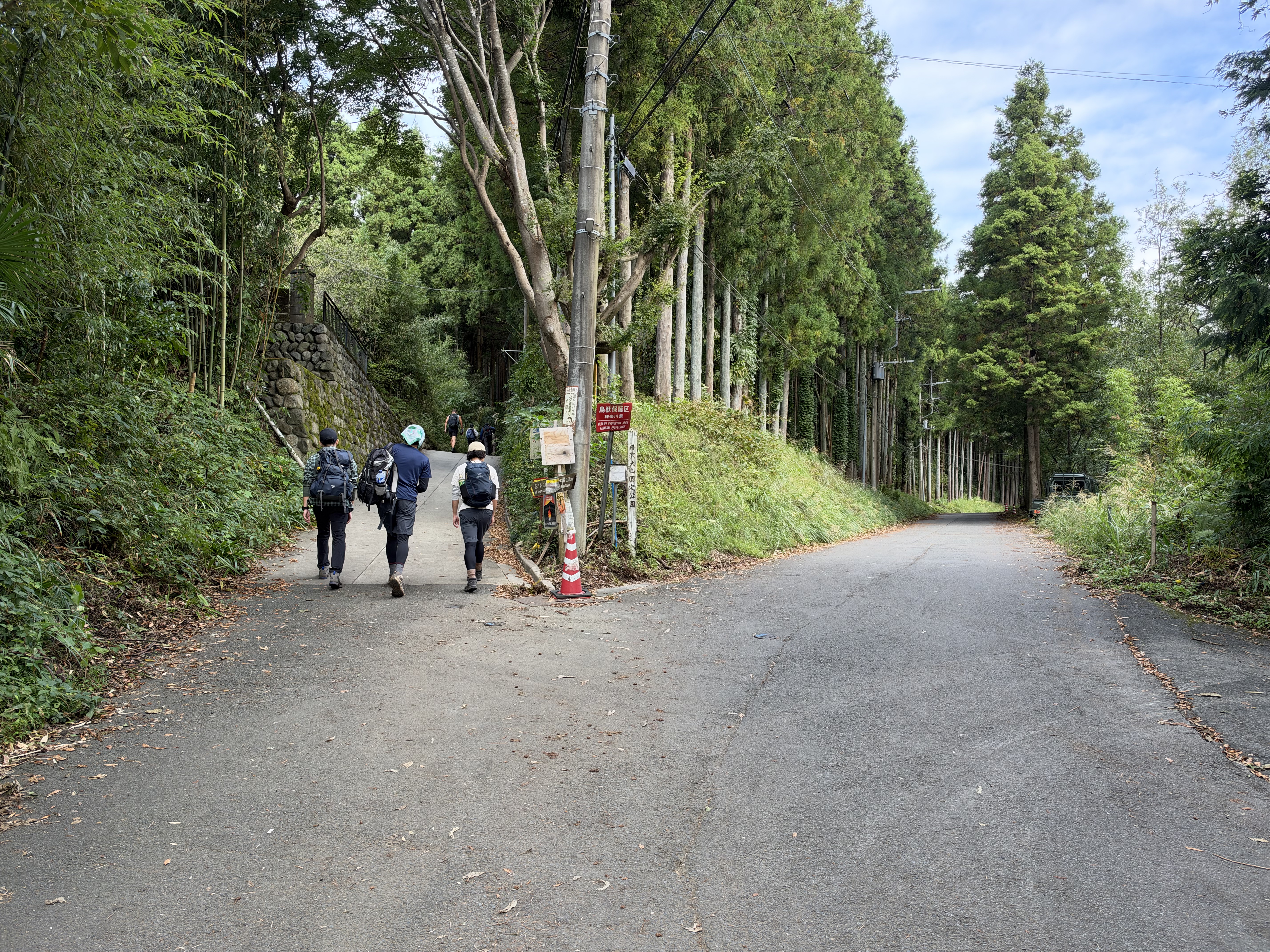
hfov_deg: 71.6
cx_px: 635
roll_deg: +0.1
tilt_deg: +5.3
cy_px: 476
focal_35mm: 24
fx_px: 881
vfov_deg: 56.8
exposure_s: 1/166
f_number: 1.8
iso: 64
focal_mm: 6.93
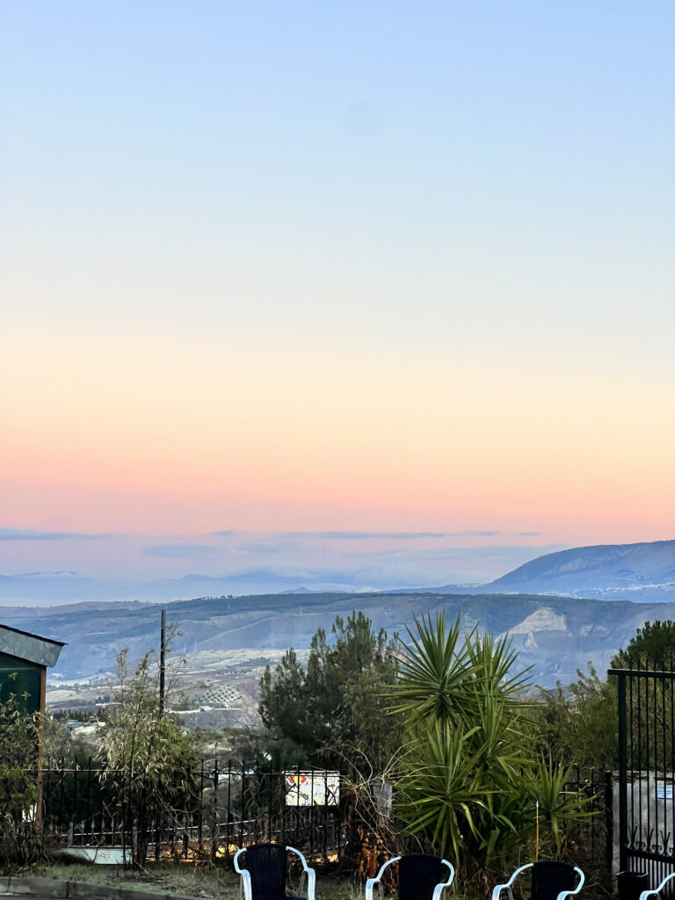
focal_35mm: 77
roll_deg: -0.8
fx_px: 2002
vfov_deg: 25.3
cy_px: 450
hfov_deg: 19.1
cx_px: 338
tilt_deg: +4.9
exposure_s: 1/100
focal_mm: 9
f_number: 2.8
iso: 80
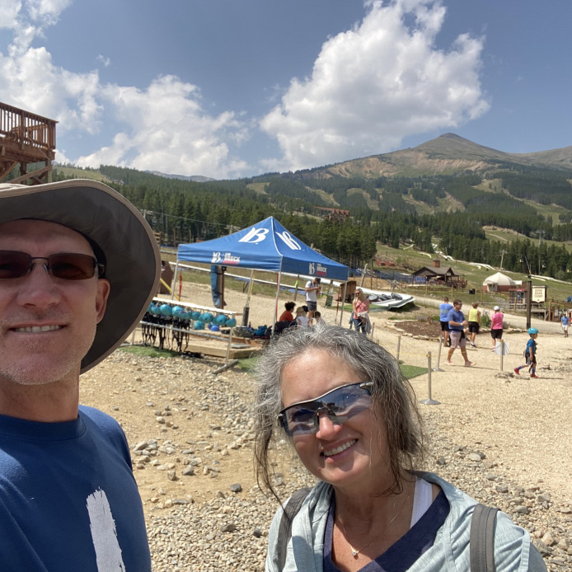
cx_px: 283
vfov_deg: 54.0
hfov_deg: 54.0
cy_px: 302
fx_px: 561
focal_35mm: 30
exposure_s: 1/675
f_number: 2.2
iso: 25
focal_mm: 2.71
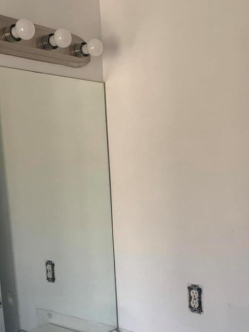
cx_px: 145
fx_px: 422
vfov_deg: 42.2
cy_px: 231
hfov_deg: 32.8
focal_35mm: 44
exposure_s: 1/120
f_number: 1.8
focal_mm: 4.25
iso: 100
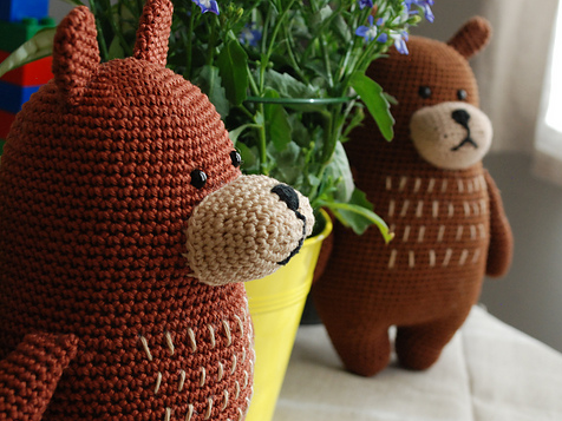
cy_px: 185
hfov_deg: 29.3
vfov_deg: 22.2
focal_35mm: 66
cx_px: 349
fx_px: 1072
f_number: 7.1
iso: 800
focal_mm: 34
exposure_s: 1/200
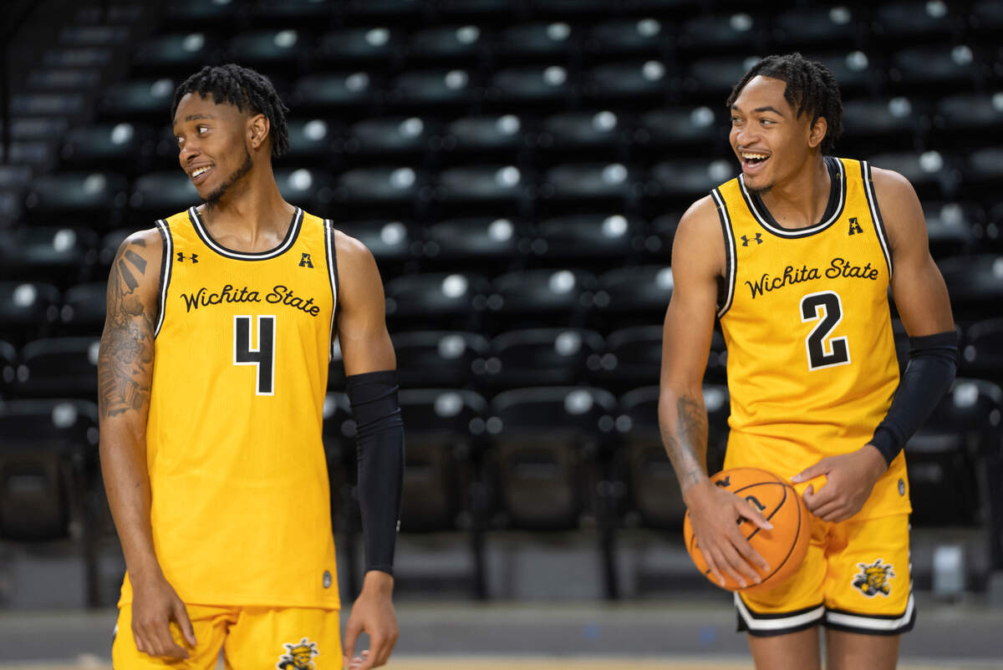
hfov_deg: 11.8
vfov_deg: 7.9
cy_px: 335
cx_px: 502
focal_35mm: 174
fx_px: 4851
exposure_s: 1/250
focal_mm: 174
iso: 1000
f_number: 3.2
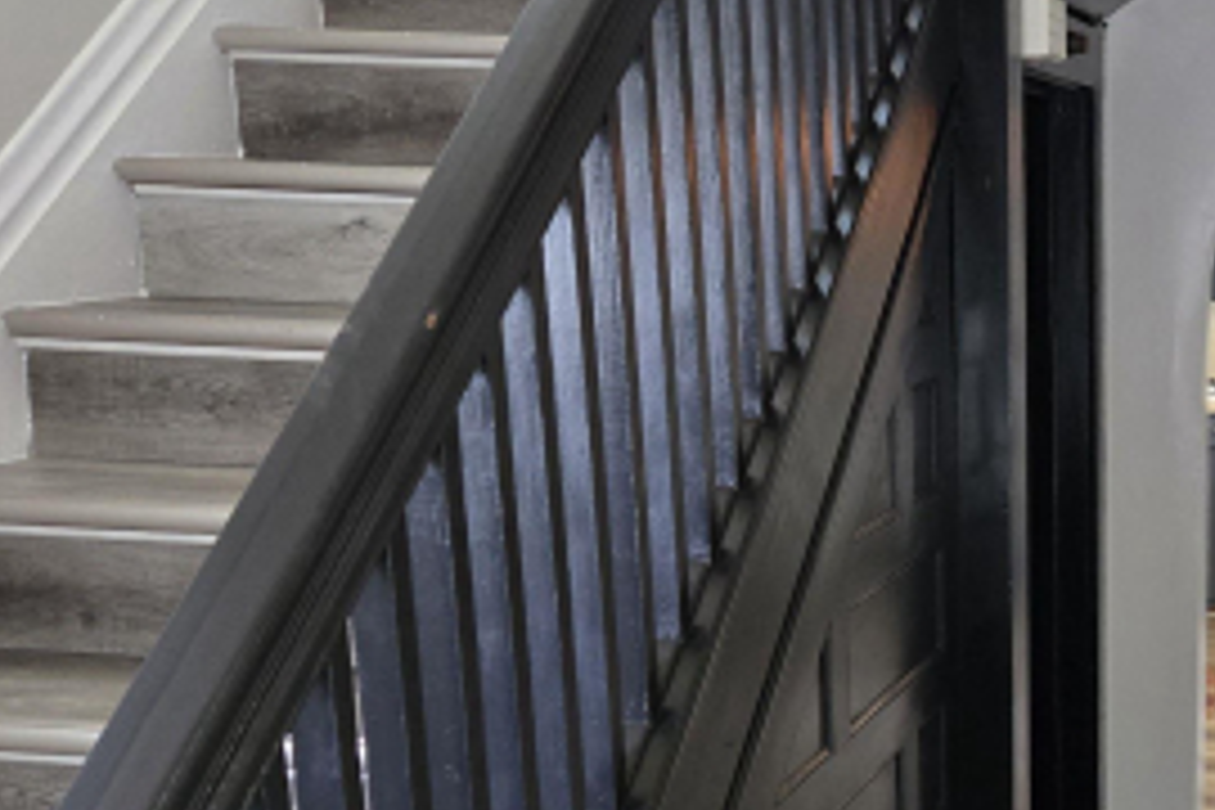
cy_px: 648
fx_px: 1991
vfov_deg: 22.7
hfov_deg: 30.9
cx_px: 1276
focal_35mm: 59
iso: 640
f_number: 1.8
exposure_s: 1/120
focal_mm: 5.4
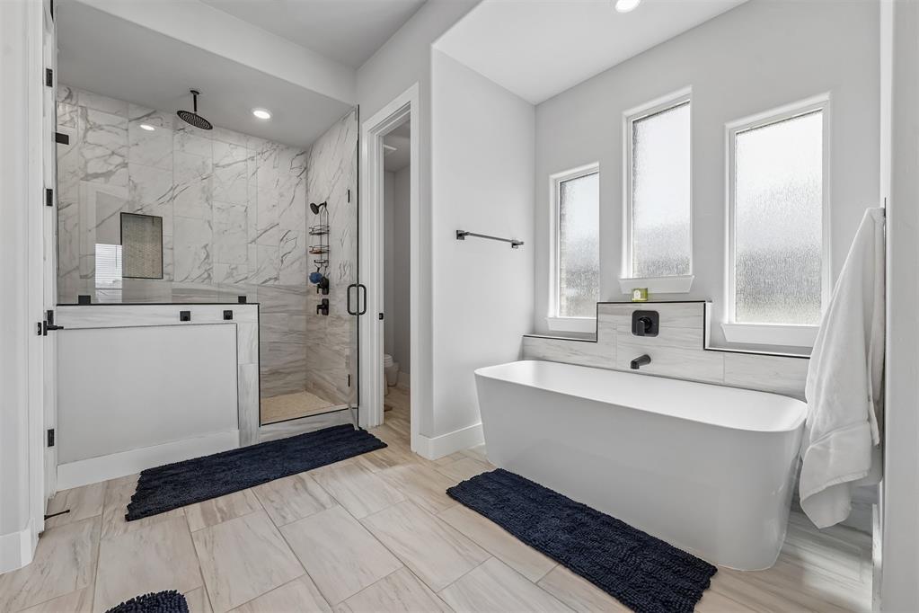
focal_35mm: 14
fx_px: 357
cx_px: 460
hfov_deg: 104.3
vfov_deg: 81.2
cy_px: 306
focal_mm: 14
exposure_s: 1/30
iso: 160
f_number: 8
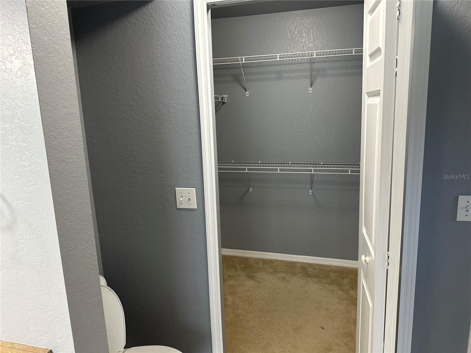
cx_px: 236
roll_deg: +1.9
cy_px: 176
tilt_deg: -10.4
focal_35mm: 24
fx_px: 327
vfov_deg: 56.8
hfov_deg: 71.6
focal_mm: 6.86
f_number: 1.78
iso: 160
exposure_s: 1/60
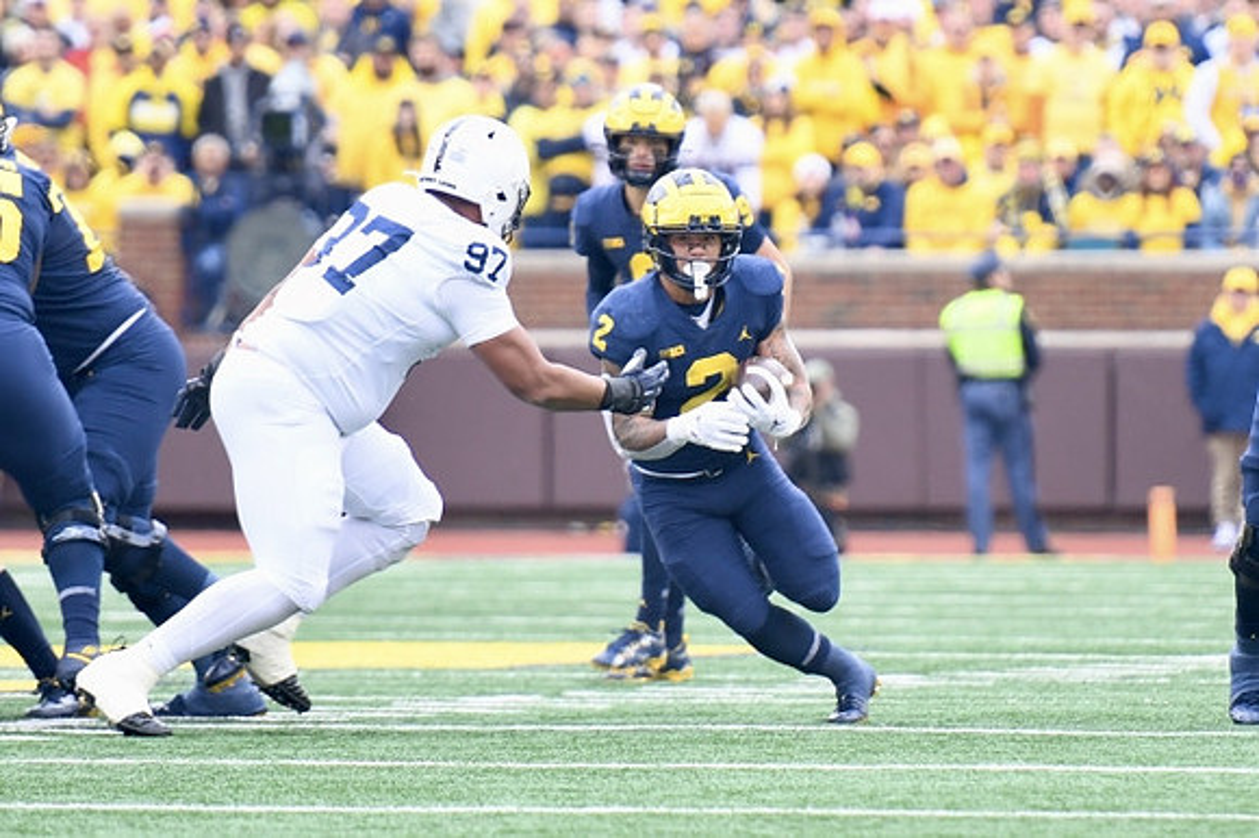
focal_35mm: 300
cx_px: 630
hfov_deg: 6.9
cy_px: 419
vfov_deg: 4.6
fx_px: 10485
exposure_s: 1/1000
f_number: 2.8
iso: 500
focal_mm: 200
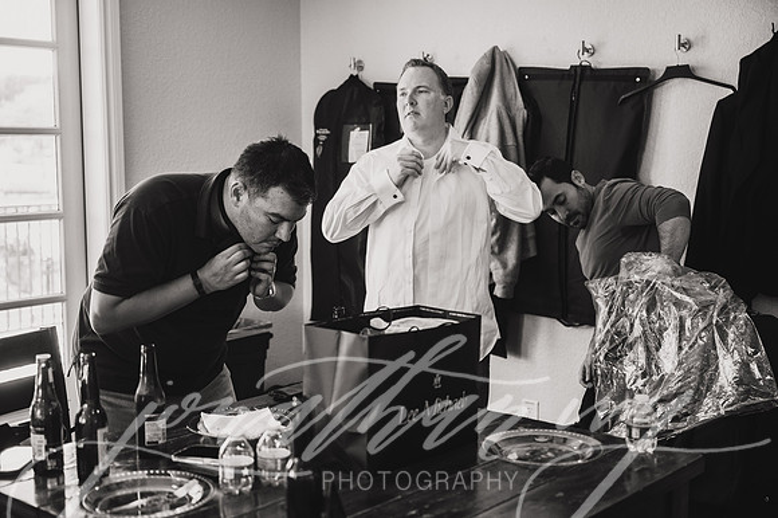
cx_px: 389
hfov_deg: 42.8
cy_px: 259
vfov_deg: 29.2
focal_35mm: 46
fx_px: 994
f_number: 2.8
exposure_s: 1/800
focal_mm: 46
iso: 2000
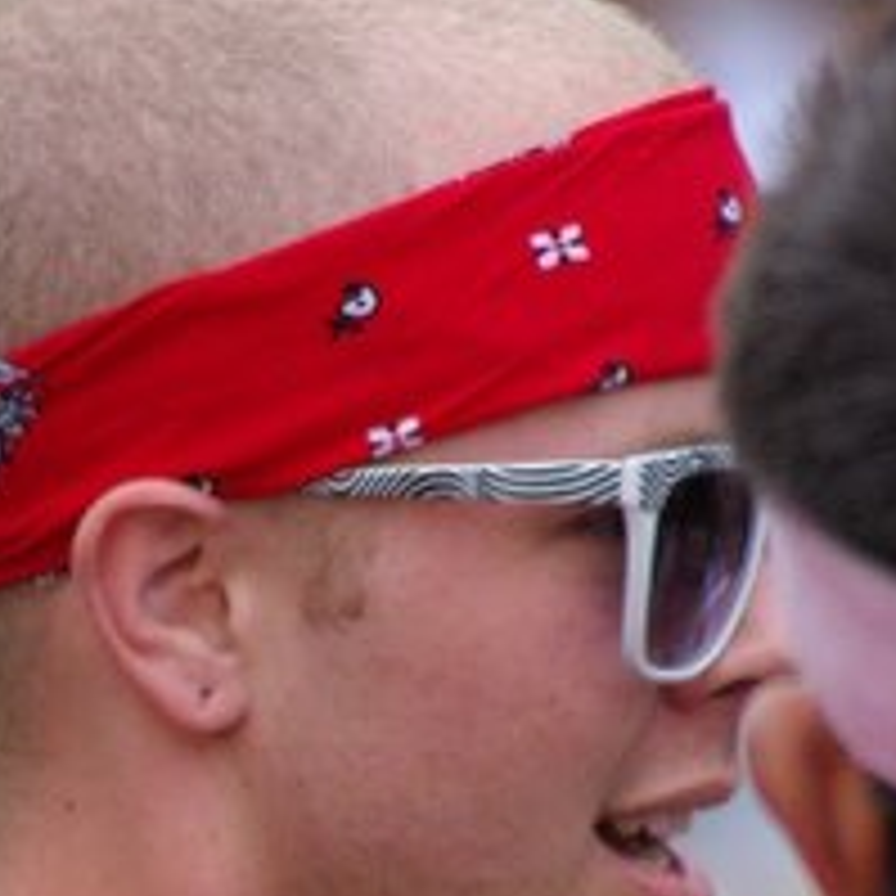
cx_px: 338
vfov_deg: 1.9
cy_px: 680
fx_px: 27117
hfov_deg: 1.9
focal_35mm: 926
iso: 1600
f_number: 5.8
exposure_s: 1/125
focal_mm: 300
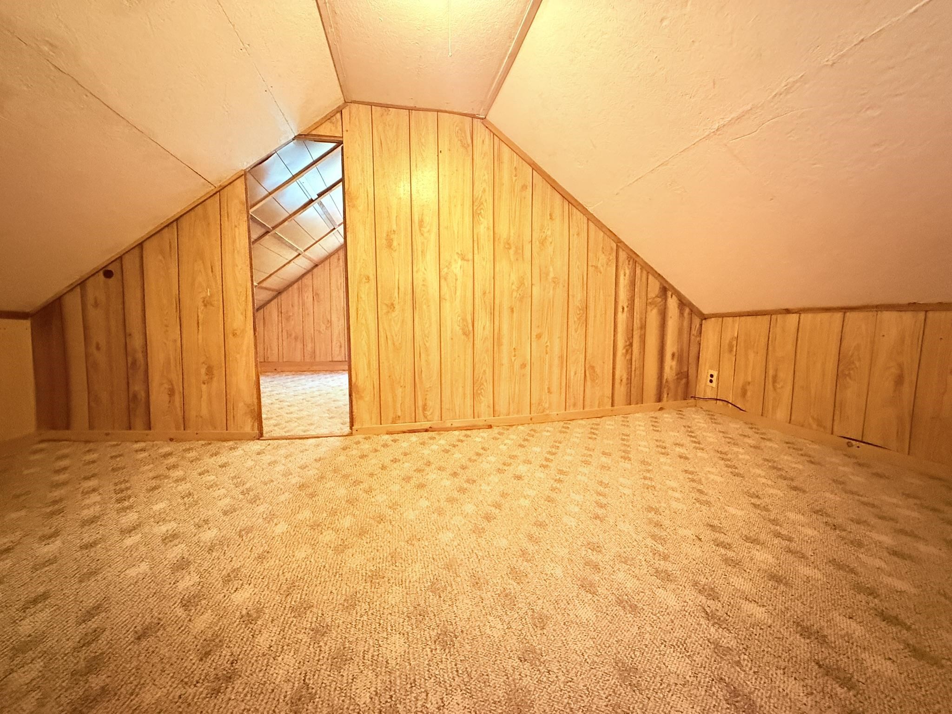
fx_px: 385
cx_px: 476
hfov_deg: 102.1
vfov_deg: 85.7
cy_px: 357
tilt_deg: -4.6
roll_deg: -0.3
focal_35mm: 14
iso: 1000
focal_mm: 2.22
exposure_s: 1/40
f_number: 2.2
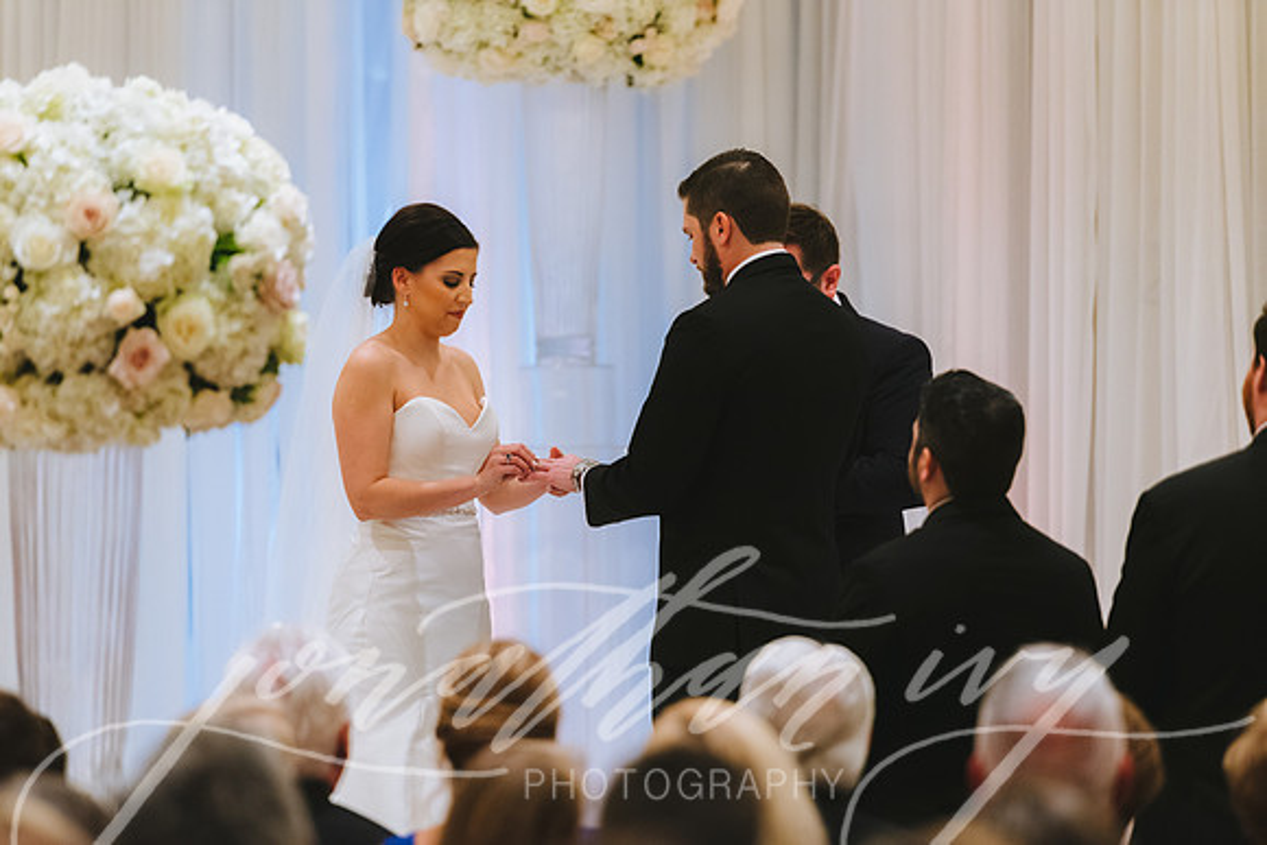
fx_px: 7040
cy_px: 422
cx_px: 634
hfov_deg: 10.3
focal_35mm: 200
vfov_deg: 6.9
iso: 1600
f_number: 2.8
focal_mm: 200
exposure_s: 1/320
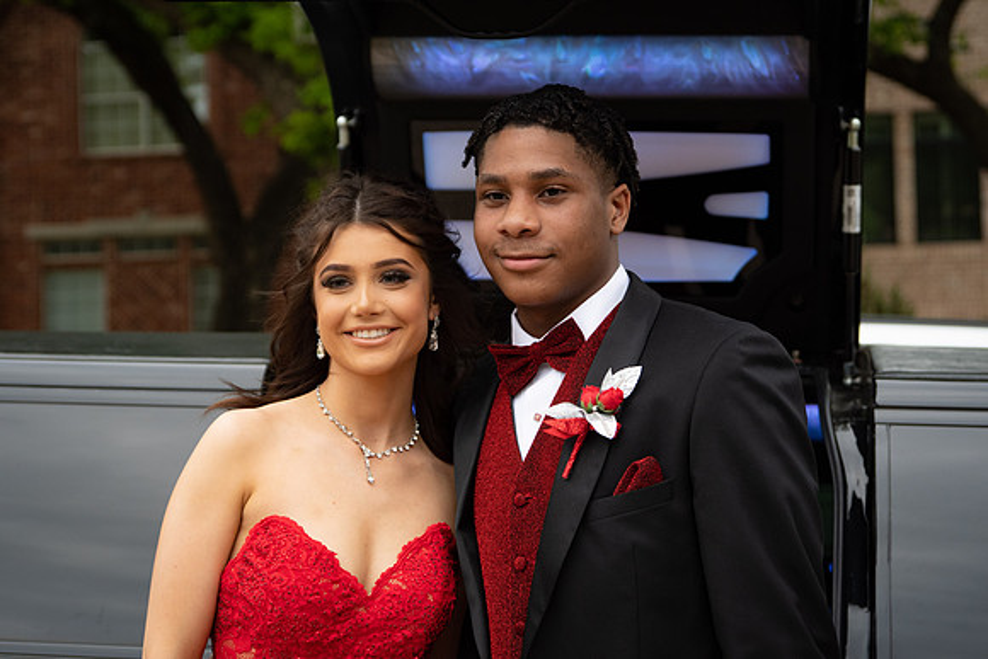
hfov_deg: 26.0
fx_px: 2138
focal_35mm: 78
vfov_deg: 17.5
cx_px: 494
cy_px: 330
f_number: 2.8
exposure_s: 1/1000
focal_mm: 50
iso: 640
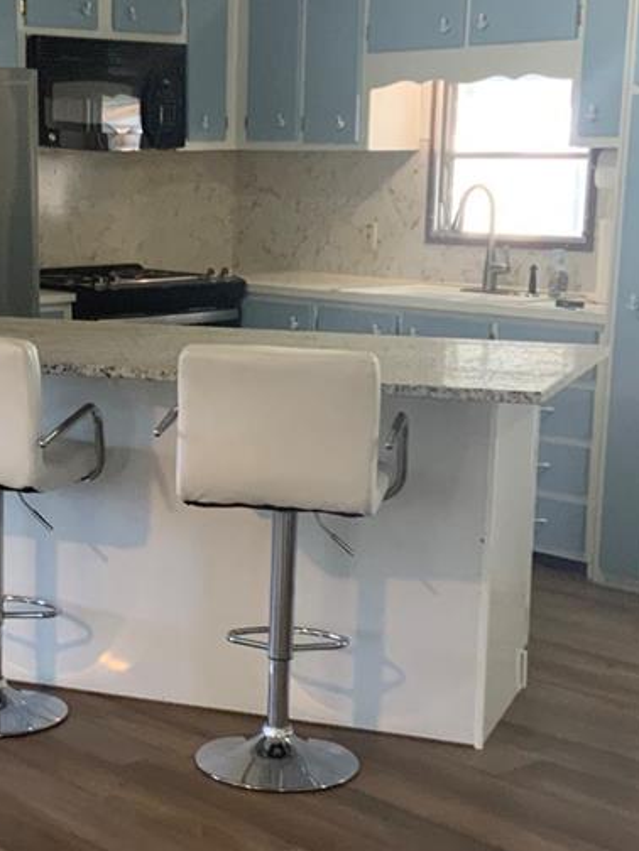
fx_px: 1698
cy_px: 486
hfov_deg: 21.1
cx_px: 139
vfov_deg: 28.1
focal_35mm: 69
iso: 125
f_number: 1.8
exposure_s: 1/60
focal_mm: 3
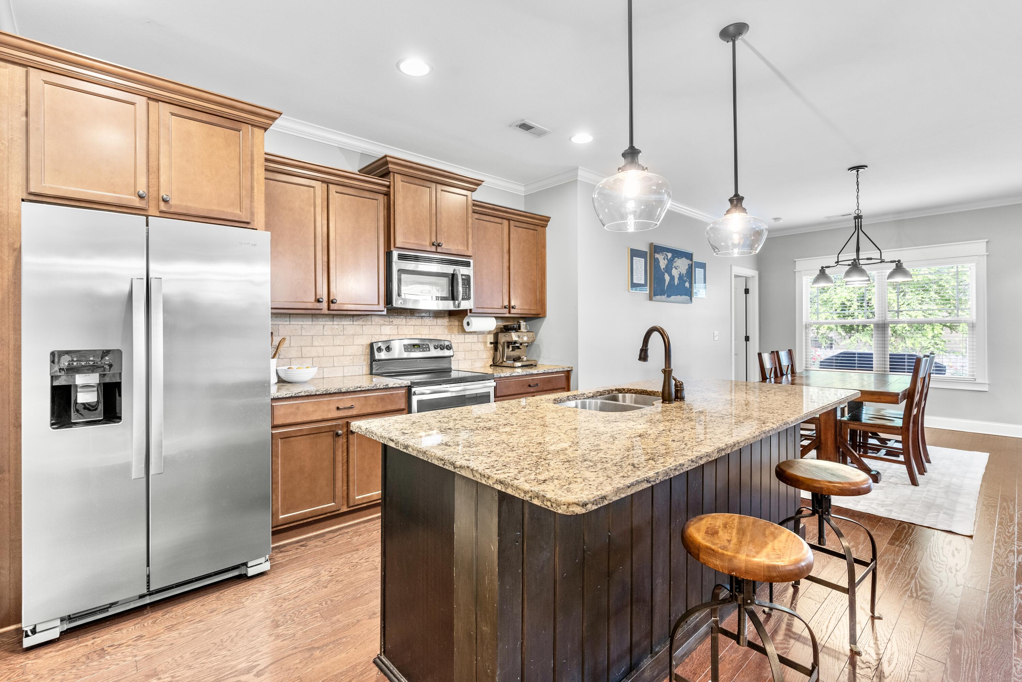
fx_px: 454
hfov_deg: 96.7
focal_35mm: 16
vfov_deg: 73.7
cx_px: 511
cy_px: 341
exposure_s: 1/2
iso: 640
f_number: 7.1
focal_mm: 16
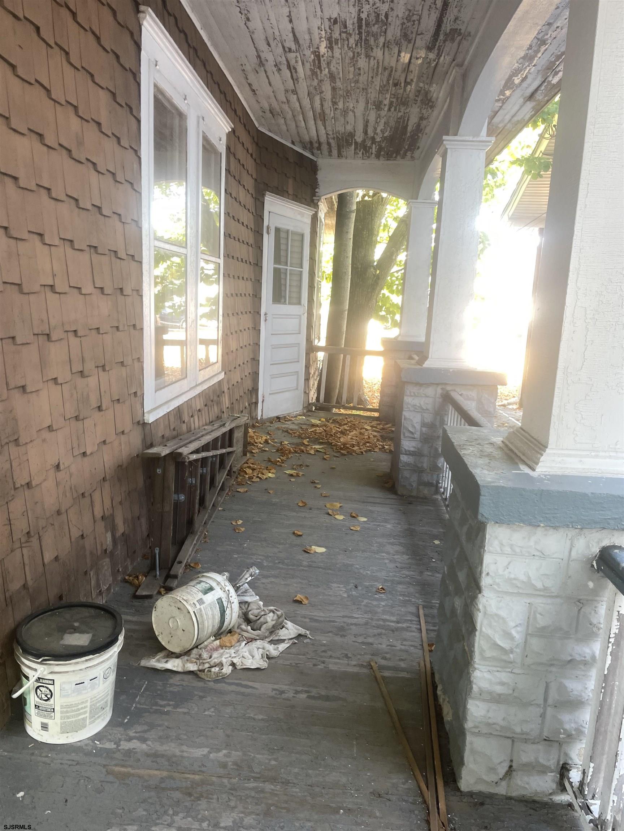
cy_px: 416
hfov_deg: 53.1
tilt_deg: -12.6
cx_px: 312
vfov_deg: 67.3
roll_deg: -2.0
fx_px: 625
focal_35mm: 26
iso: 100
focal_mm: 4.2
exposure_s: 1/121
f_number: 1.6
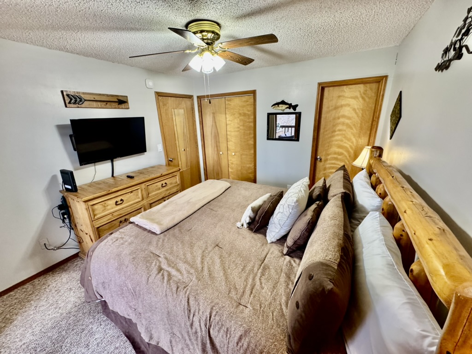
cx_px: 236
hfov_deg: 102.1
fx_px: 191
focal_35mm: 14
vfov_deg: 85.7
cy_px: 177
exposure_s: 1/120
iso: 320
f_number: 2.2
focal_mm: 2.22
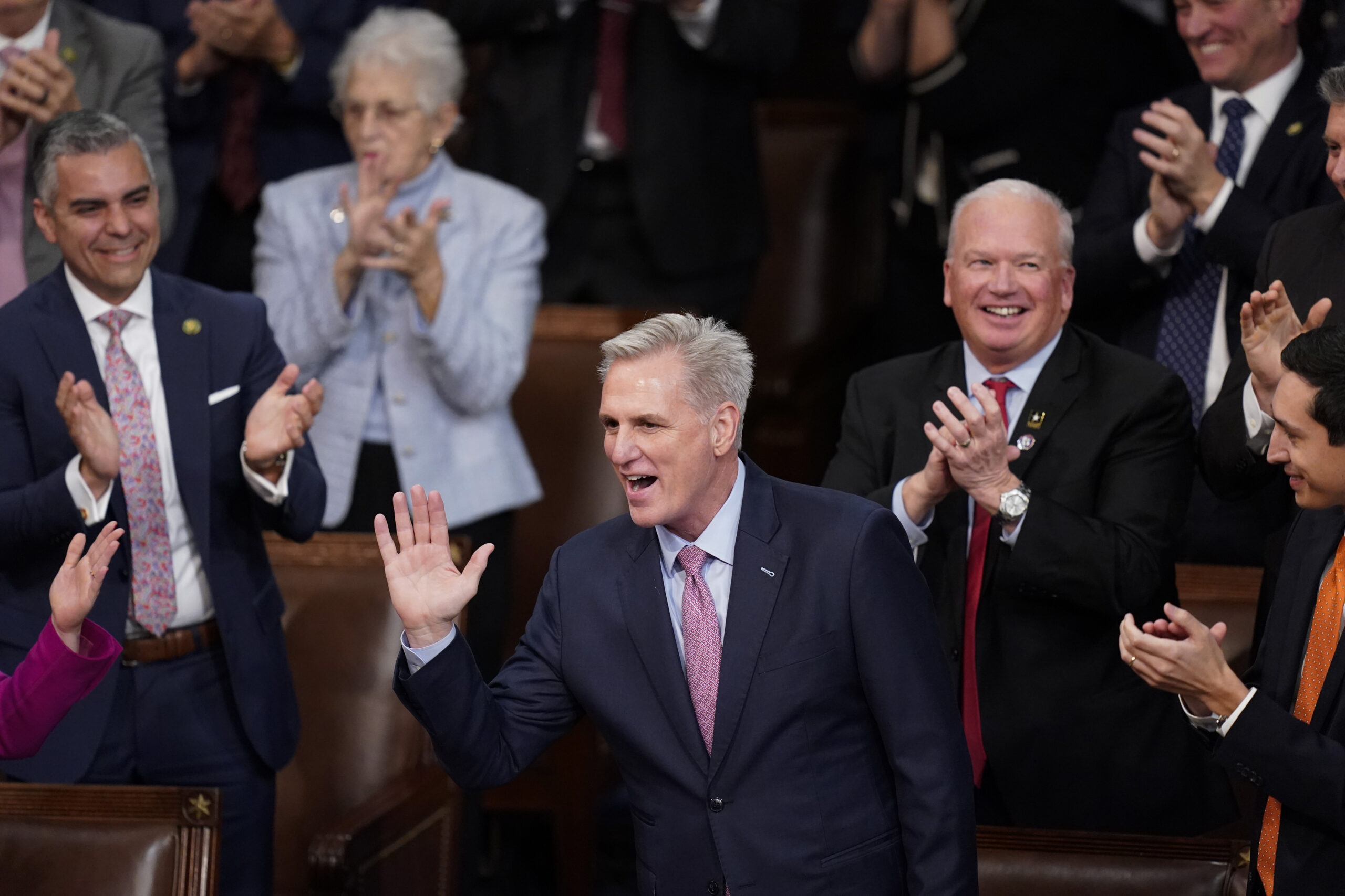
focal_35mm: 400
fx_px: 14944
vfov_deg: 3.4
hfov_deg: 5.2
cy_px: 448
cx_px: 672
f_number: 2.8
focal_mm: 400
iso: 5000
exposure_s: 1/640
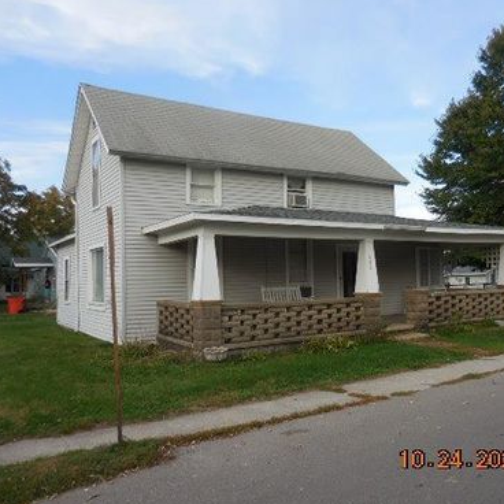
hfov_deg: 53.8
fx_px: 494
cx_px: 290
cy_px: 253
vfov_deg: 54.0
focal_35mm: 30
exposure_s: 1/500
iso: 125
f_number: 3.3
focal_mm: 4.5
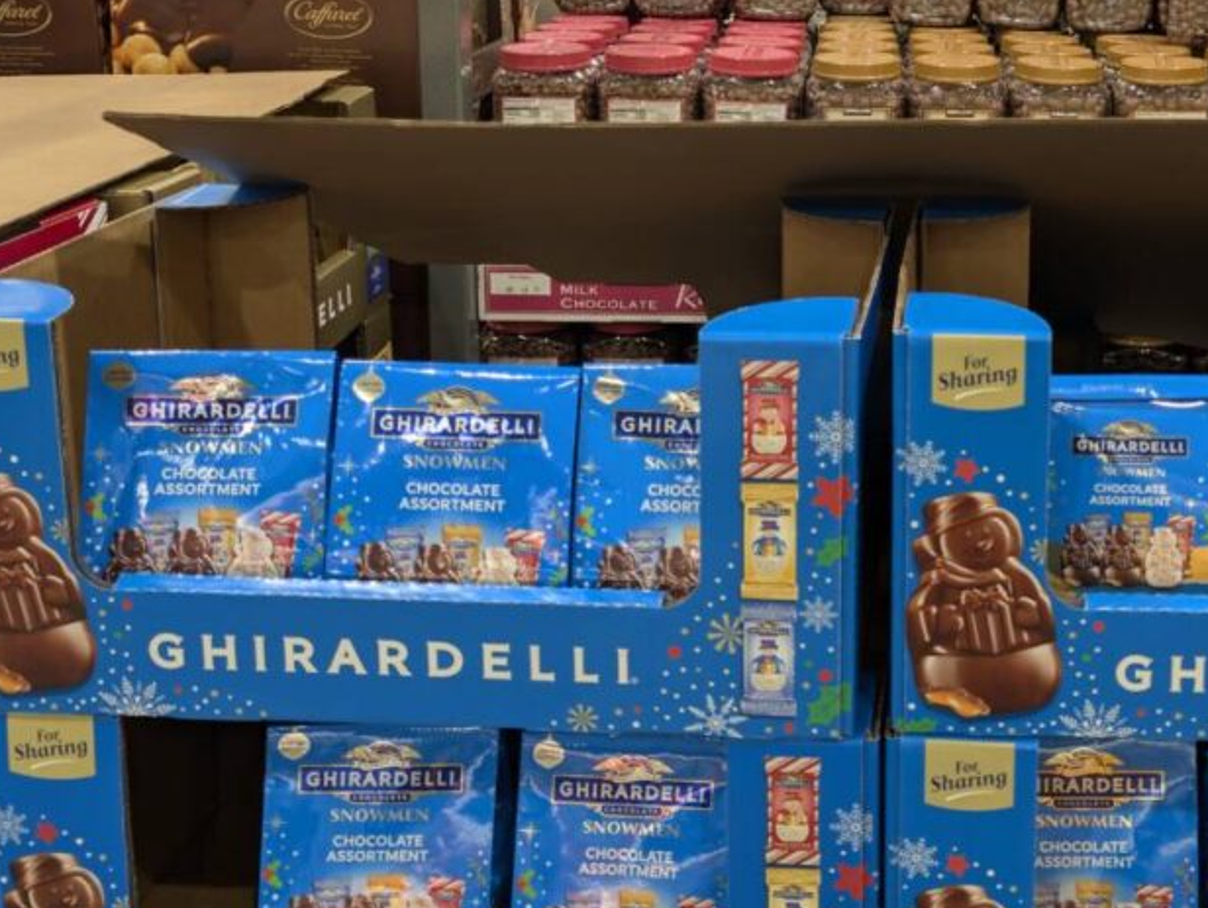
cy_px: 171
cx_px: 945
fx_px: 1607
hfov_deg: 39.8
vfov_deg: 30.7
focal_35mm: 46
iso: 22
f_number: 1.68
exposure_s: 1/23.7
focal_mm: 6.9
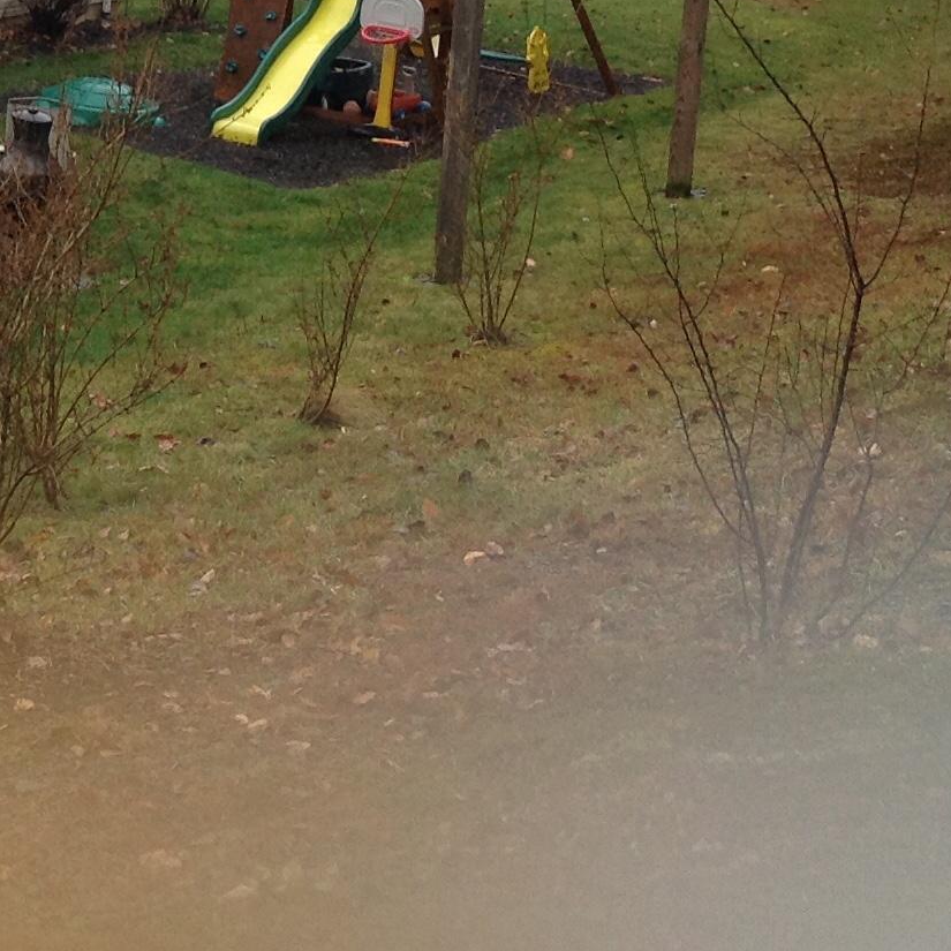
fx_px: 3015
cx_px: -444
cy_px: -53
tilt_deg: -8.0
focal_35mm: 97
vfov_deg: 17.4
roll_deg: -2.4
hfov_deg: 16.5
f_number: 2.4
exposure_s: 1/147
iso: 50
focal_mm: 4.28
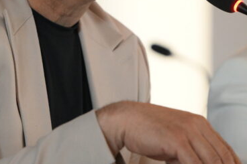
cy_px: 35
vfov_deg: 3.3
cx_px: 126
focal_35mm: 417
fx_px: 2860
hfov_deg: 4.9
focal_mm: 120
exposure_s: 1/500
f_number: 2.8
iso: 3200
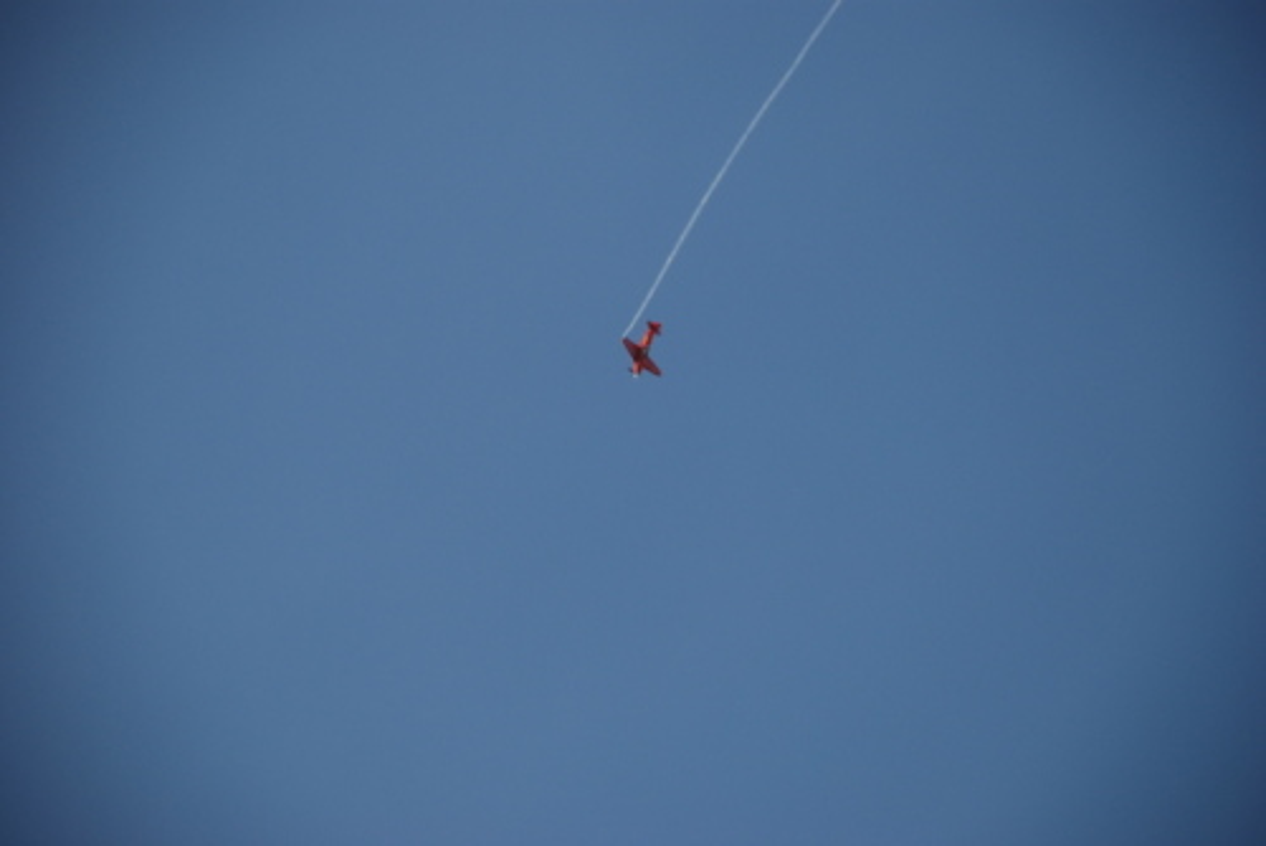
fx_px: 7125
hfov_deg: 10.2
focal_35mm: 202
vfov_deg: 6.8
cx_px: 633
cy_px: 423
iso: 200
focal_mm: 135
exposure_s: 1/400
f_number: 5.6
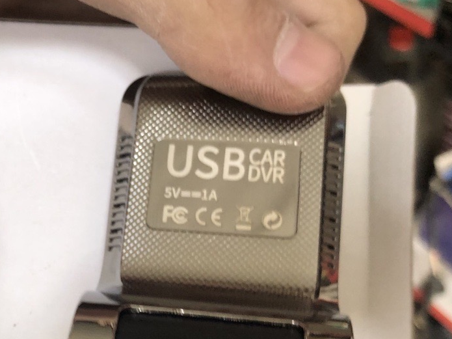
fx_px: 757
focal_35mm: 58
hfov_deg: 31.6
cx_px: 43
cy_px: 243
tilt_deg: -49.6
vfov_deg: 25.0
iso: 40
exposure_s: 1/20
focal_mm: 4
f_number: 1.8
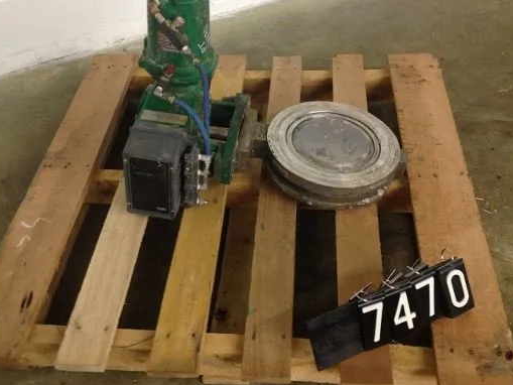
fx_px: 652
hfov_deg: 42.9
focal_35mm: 44
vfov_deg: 32.8
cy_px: 161
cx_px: 260
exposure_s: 1/20
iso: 160
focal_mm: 4.28
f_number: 2.4
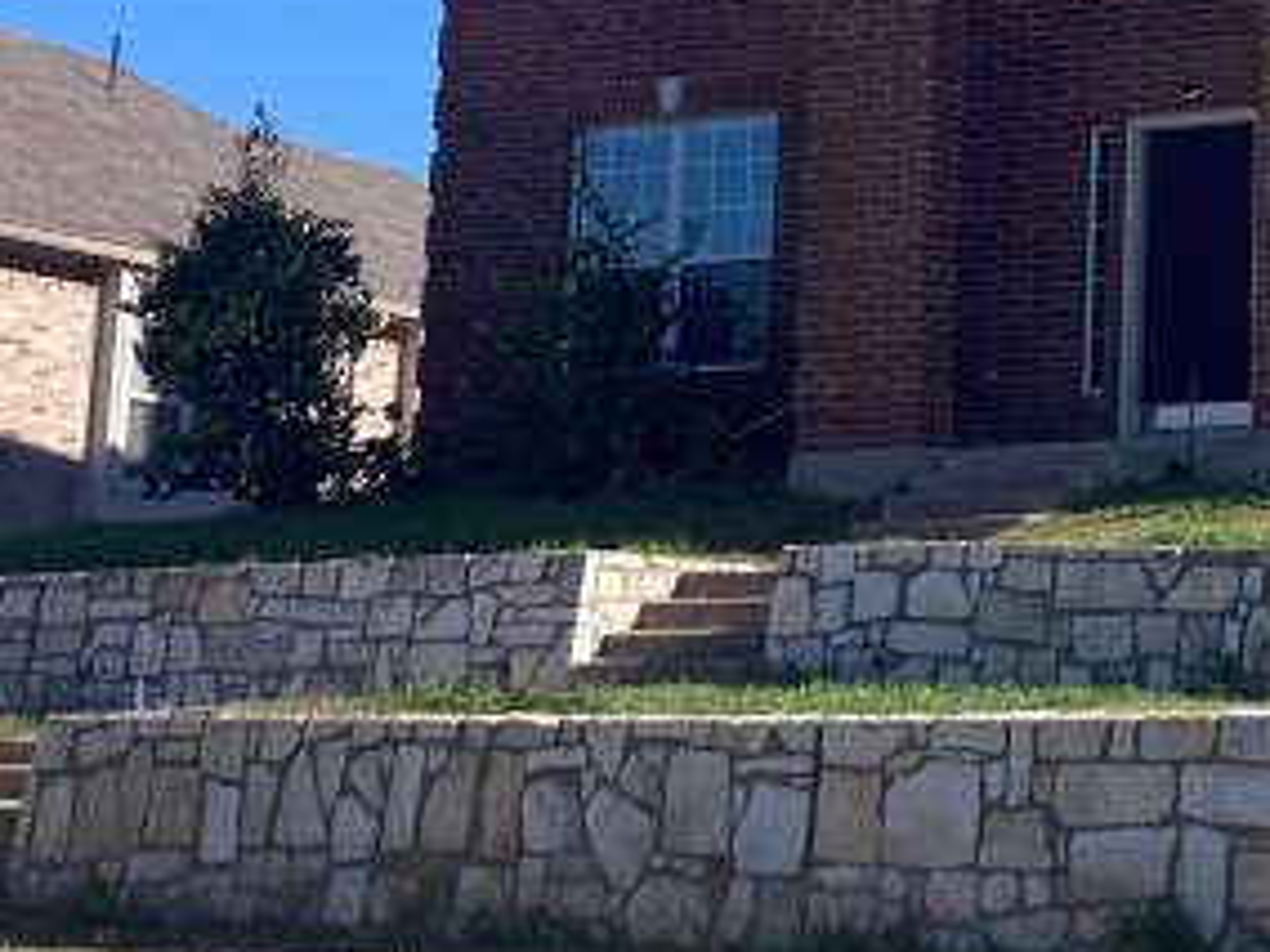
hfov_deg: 18.3
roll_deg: +0.4
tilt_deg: +12.7
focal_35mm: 101
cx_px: 1570
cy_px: 40
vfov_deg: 14.5
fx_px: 3706
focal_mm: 3.99
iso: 20
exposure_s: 1/1656
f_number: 1.8
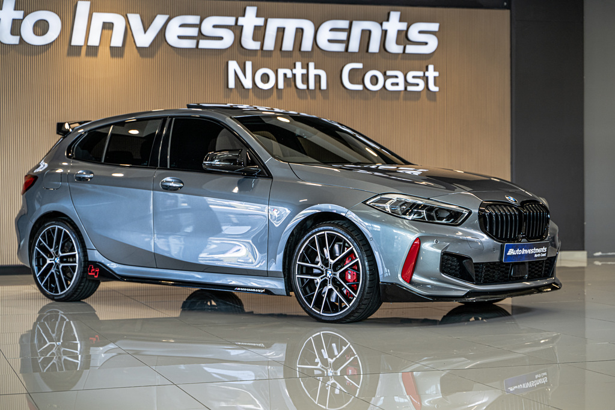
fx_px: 1281
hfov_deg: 27.0
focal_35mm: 75
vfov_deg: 18.2
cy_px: 205
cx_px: 308
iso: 400
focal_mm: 75
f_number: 4
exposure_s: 1/125
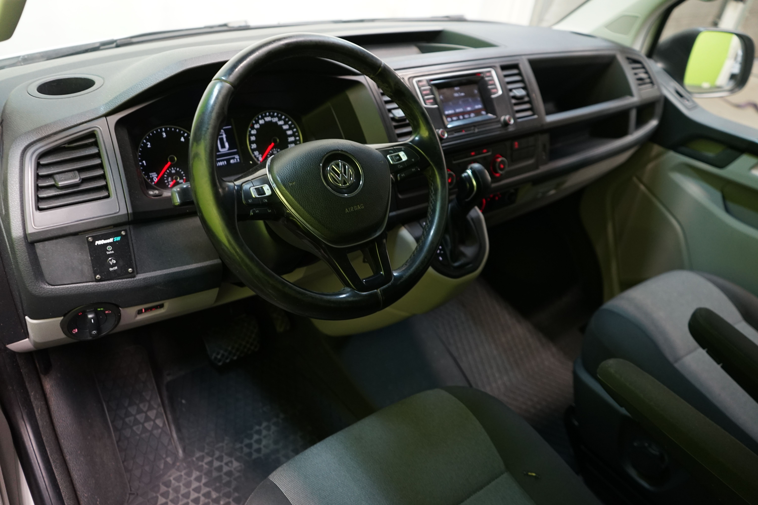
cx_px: 379
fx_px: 590
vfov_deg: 46.4
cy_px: 252
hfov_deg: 65.5
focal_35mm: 28
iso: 1000
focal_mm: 28
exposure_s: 1/30
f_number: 3.5
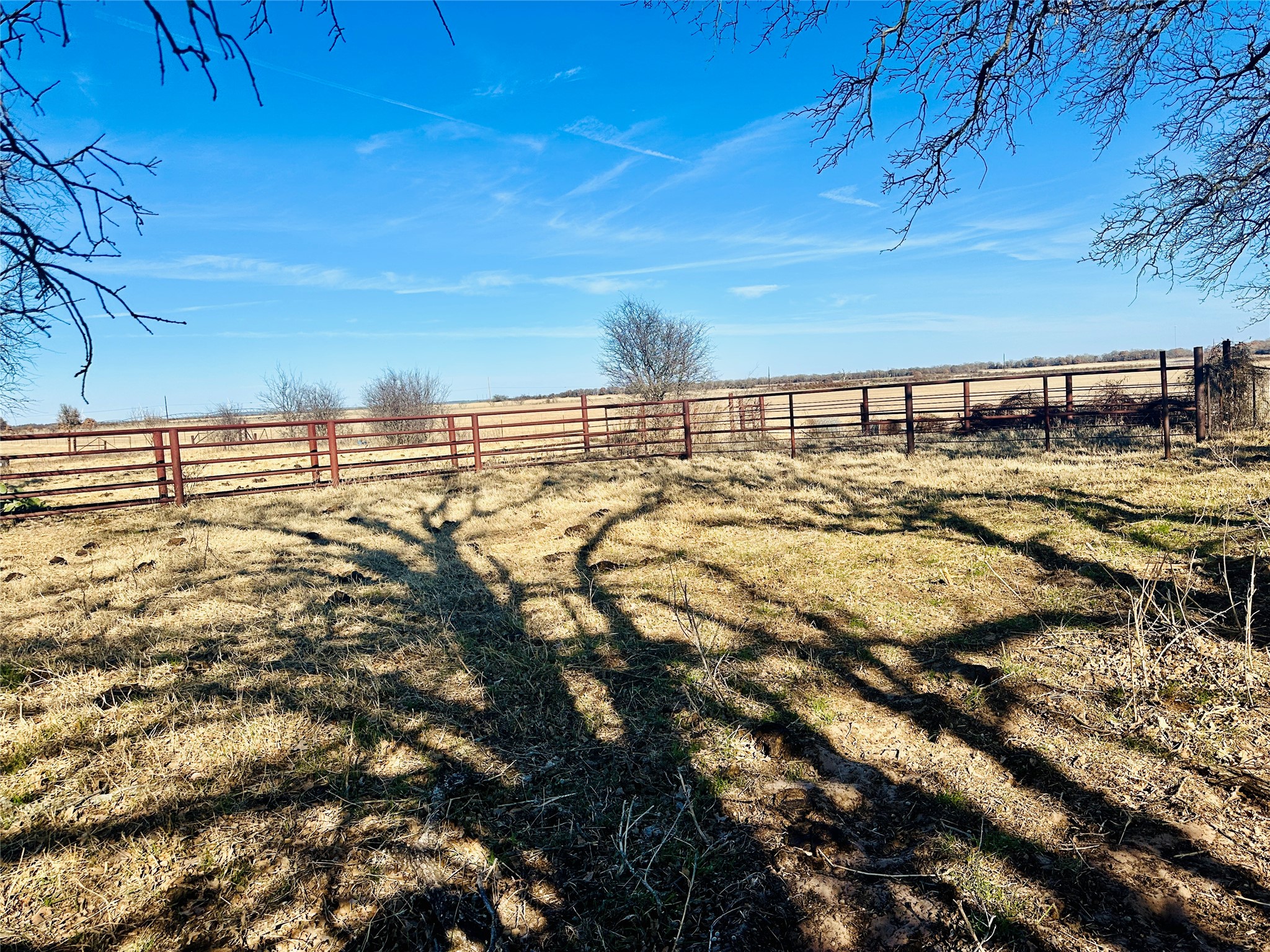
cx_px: 635
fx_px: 881
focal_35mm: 24
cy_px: 476
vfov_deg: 56.8
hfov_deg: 71.6
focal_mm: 6.86
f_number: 1.78
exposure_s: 1/5000
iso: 80
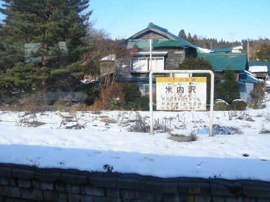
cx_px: 135
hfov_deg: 52.6
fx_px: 273
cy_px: 101
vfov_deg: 40.7
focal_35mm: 35
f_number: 4.8
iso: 64
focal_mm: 7.5
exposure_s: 1/237
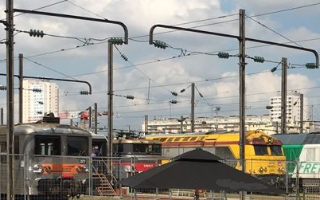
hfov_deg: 20.5
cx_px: 321
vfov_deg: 13.2
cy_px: 191
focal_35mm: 98
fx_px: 854
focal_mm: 4.15
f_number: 2.2
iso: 25
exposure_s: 1/2198
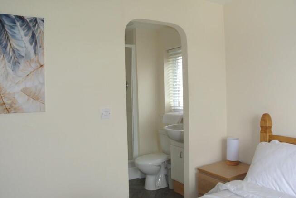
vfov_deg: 45.1
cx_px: 148
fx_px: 239
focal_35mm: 29
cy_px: 99
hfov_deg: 63.6
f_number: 3.5
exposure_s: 1/60
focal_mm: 11
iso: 640
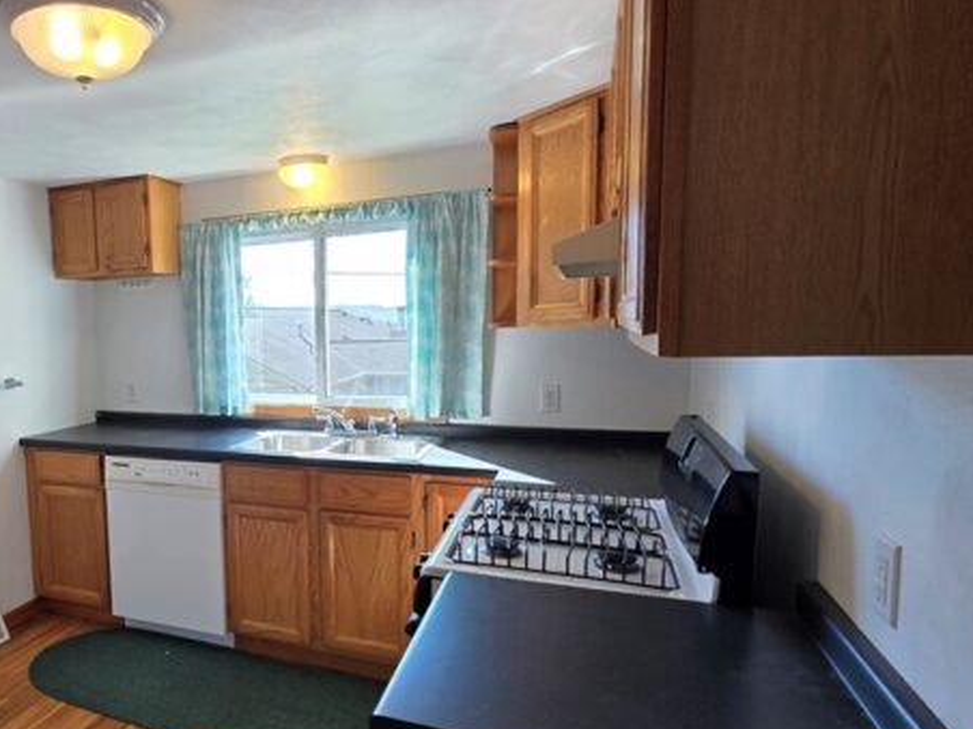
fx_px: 646
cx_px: 235
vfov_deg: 58.8
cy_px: 400
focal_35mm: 23
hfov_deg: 68.7
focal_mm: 2.2
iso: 64
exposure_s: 1/120
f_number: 1.9
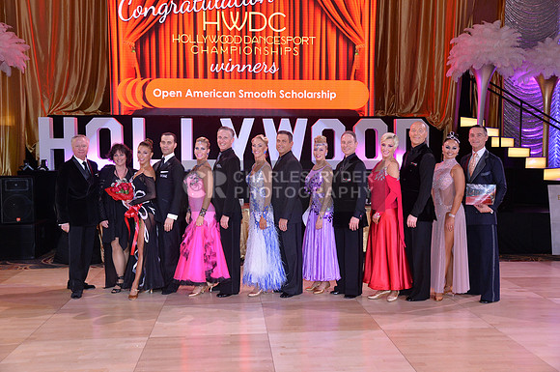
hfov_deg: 50.8
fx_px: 590
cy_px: 186
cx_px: 280
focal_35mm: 38
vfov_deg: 35.0
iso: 1600
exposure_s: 1/250
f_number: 5
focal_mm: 38
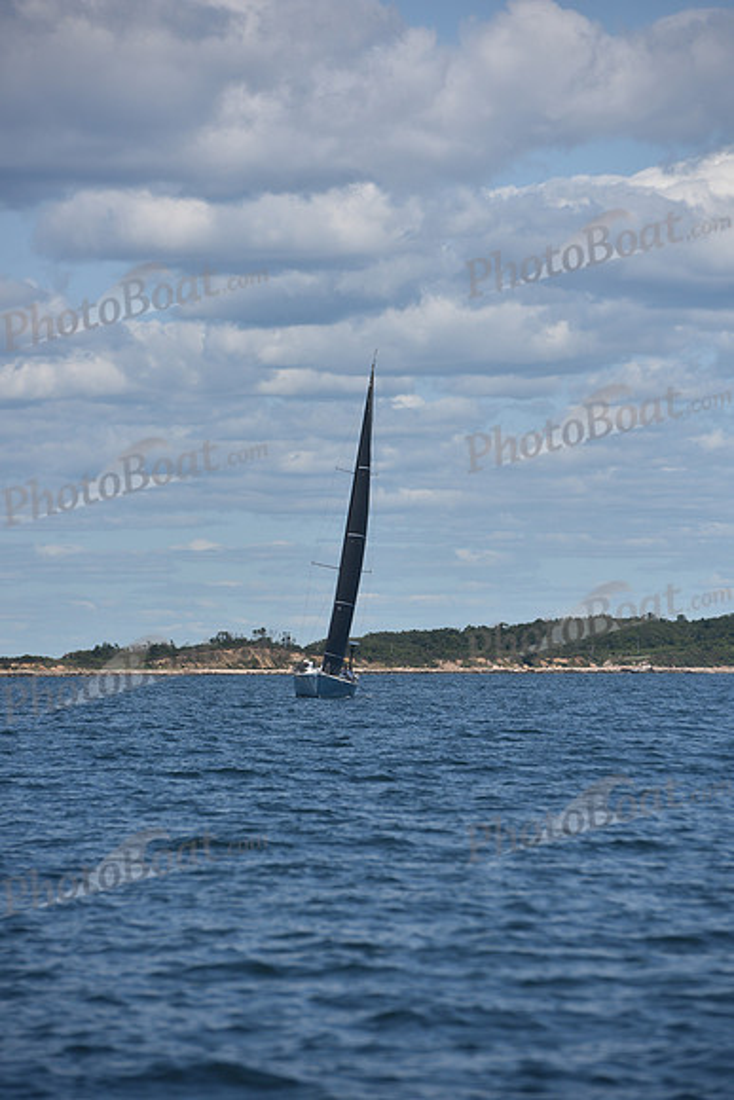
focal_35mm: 200
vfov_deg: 10.3
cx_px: 367
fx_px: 6113
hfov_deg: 6.9
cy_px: 550
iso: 250
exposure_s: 1/1250
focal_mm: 200
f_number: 6.3
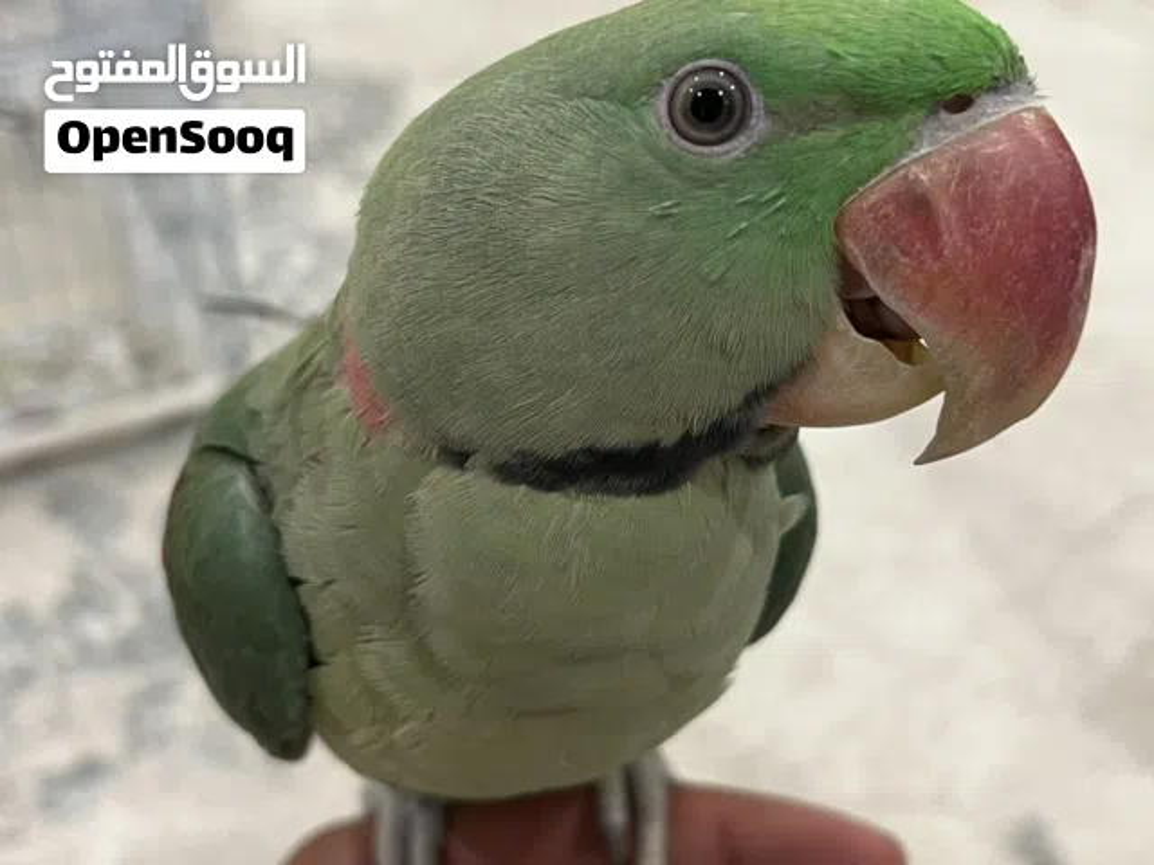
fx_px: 867
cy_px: 432
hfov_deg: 67.3
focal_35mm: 26
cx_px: 577
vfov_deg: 53.1
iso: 80
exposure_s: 1/50
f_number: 1.5
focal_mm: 5.7
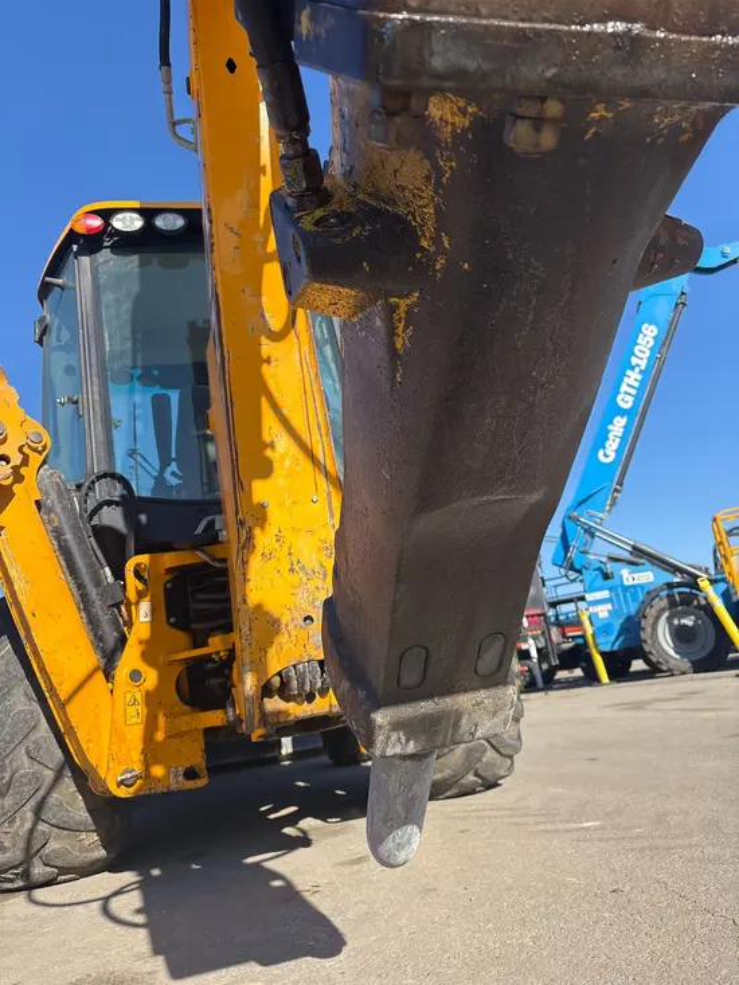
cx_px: 370
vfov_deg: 67.3
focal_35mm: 26
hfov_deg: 53.1
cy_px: 492
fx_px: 740
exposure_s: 1/2105
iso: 50
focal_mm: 5.96
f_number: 1.6
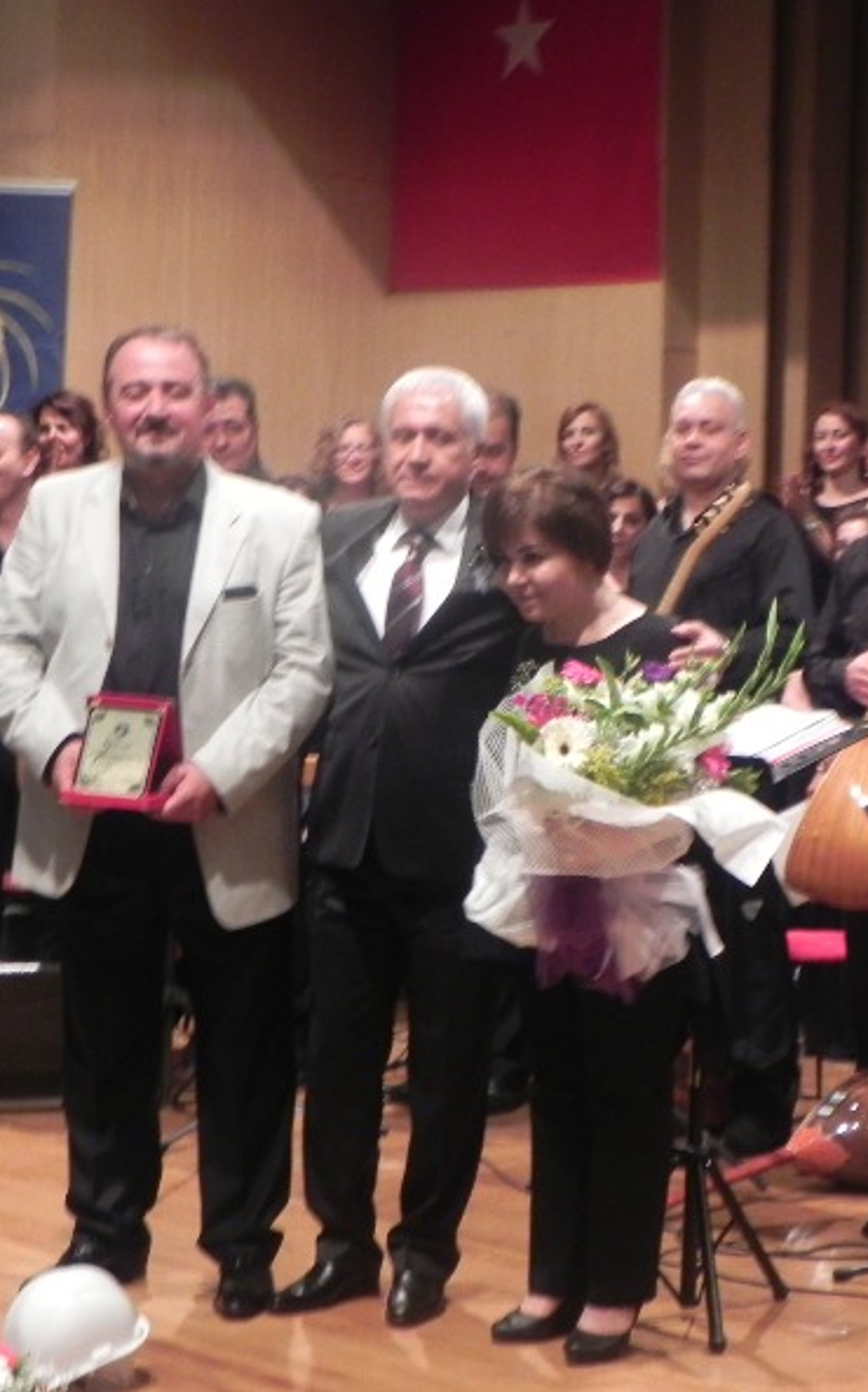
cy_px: 700
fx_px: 3145
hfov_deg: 15.7
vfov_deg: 24.9
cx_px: 584
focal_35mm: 83
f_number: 3.5
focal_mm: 10.3
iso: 400
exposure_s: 1/9.8
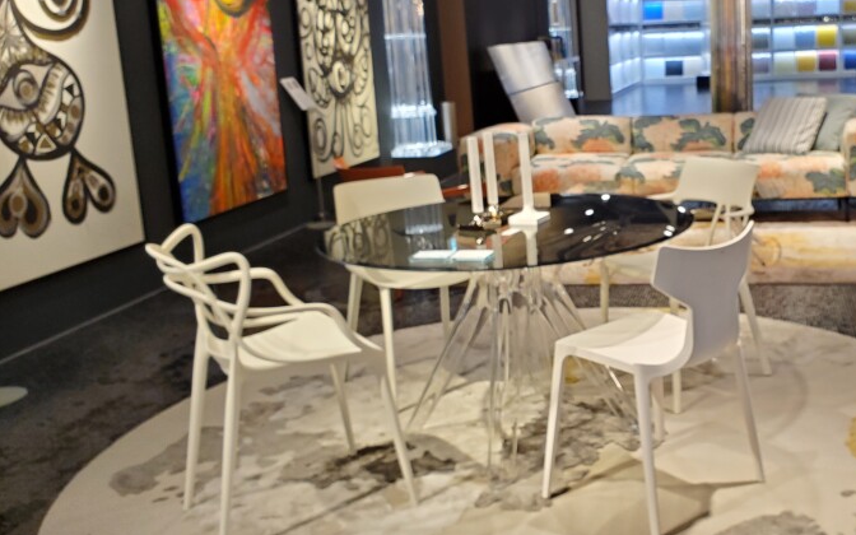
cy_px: 223
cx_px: 634
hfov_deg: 46.6
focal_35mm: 41
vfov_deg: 31.2
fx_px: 956
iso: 250
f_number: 2.4
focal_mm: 4.3
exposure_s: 1/40
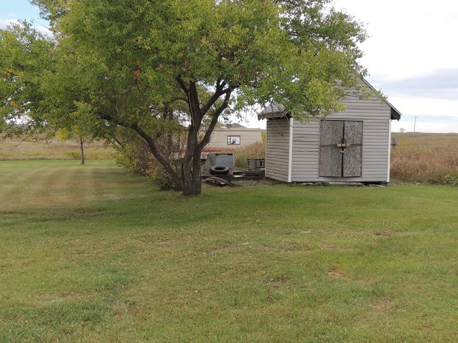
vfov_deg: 32.9
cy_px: 165
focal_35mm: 44
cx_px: 270
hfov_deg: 42.8
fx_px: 582
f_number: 3.2
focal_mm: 5.8
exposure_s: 1/320
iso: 100
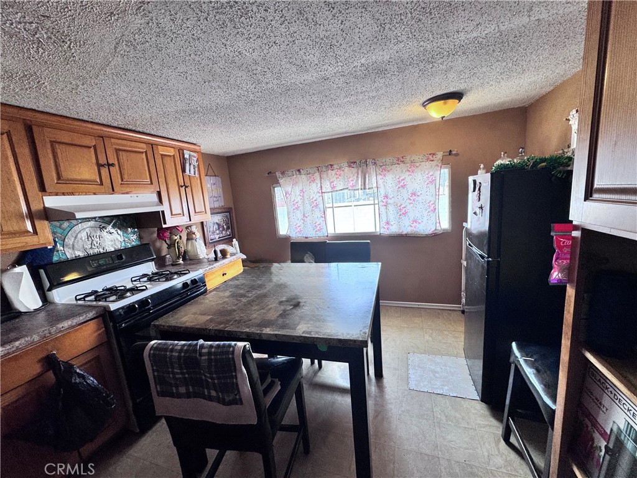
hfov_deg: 102.1
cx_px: 318
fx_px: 258
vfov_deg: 85.7
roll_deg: +5.1
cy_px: 239
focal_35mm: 14
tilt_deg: -9.8
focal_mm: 2.22
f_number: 2.2
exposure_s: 1/120
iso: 100
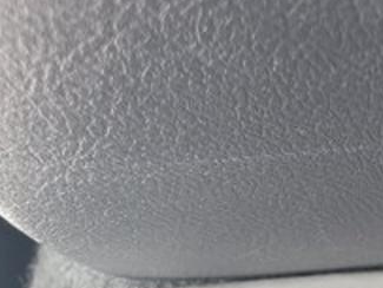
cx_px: 594
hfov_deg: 20.1
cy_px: 32
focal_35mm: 82
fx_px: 908
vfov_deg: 17.7
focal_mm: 5.4
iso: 640
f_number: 1.8
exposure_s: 1/50
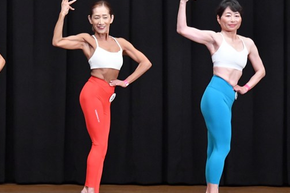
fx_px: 2681
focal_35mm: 333
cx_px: 140
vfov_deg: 4.1
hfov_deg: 6.2
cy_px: 108
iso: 8000
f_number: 5.6
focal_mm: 145
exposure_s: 1/400
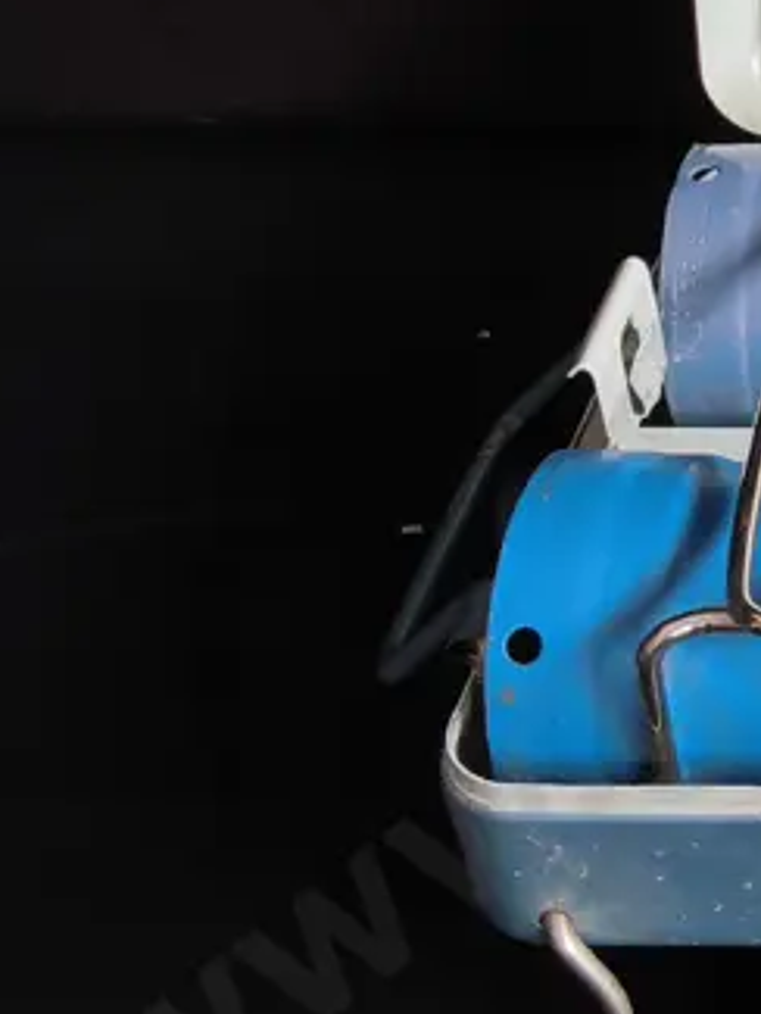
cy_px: 150
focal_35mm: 85
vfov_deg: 22.6
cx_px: 1388
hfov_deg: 15.0
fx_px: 2490
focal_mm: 2.87
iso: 32
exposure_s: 1/101
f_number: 2
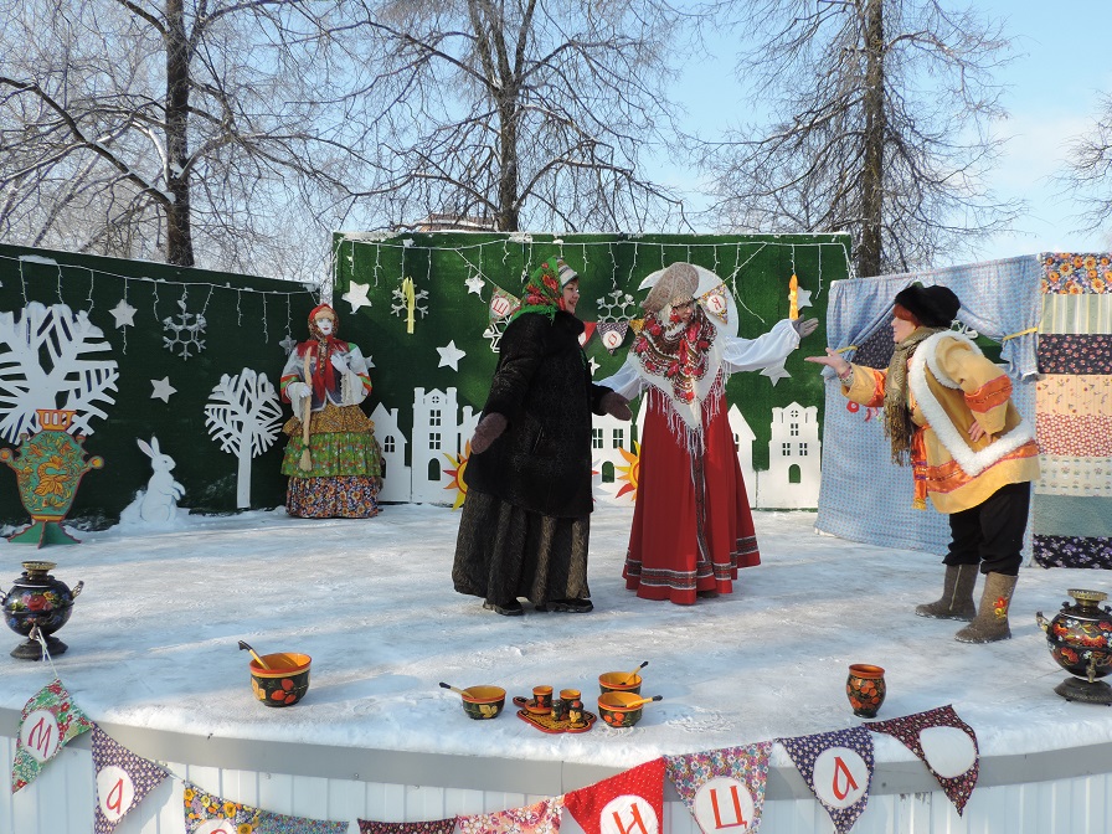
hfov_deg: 63.4
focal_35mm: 28
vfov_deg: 49.7
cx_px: 556
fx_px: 899
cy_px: 417
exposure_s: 1/500
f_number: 3.1
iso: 80
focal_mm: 4.9
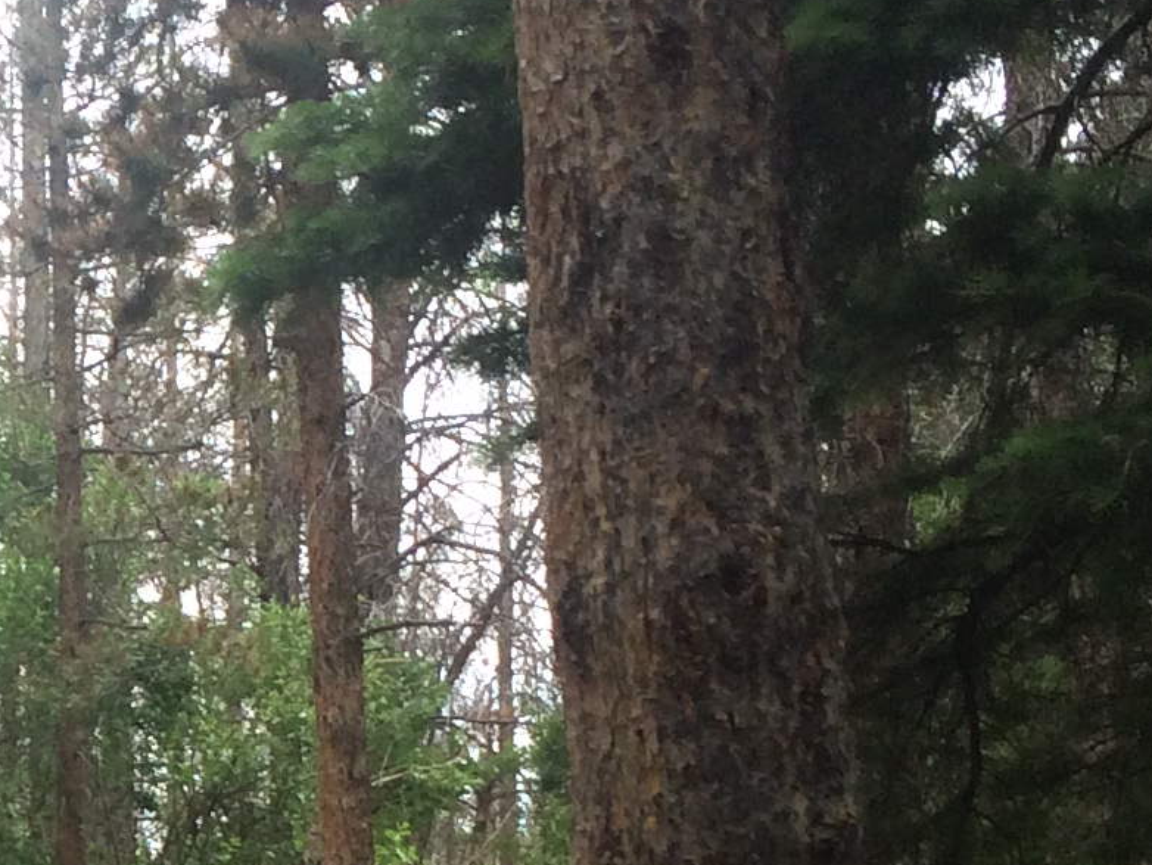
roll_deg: +2.0
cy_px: 864
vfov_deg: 12.1
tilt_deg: +4.0
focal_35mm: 121
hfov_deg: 14.9
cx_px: -689
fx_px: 4028
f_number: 2.2
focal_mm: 4.15
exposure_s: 1/477
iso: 32
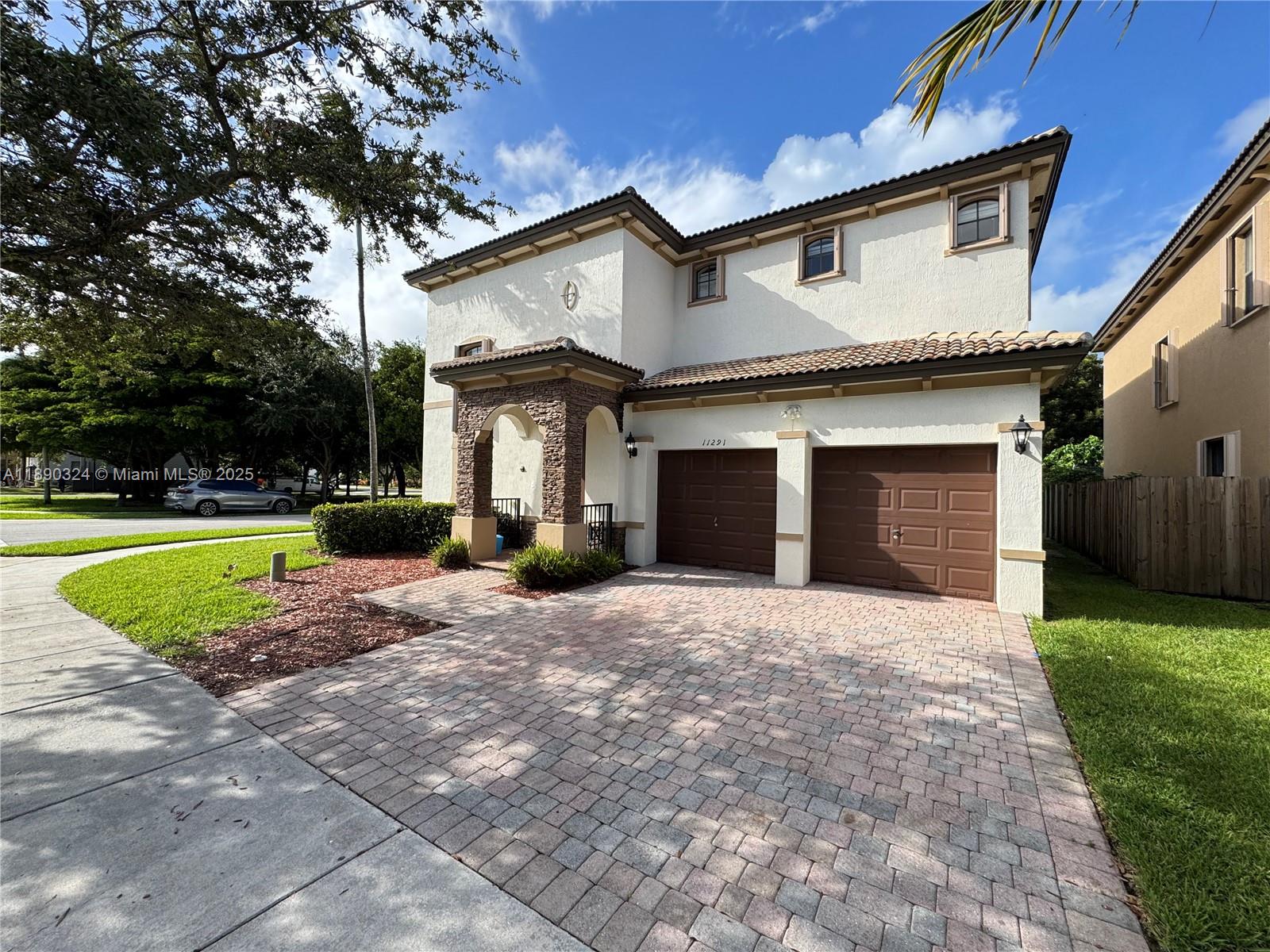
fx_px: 514
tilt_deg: +0.9
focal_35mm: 14
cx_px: 635
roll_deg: -1.6
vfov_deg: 85.7
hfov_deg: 102.1
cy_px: 476
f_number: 2.2
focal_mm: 2.22
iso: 50
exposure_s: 1/1277
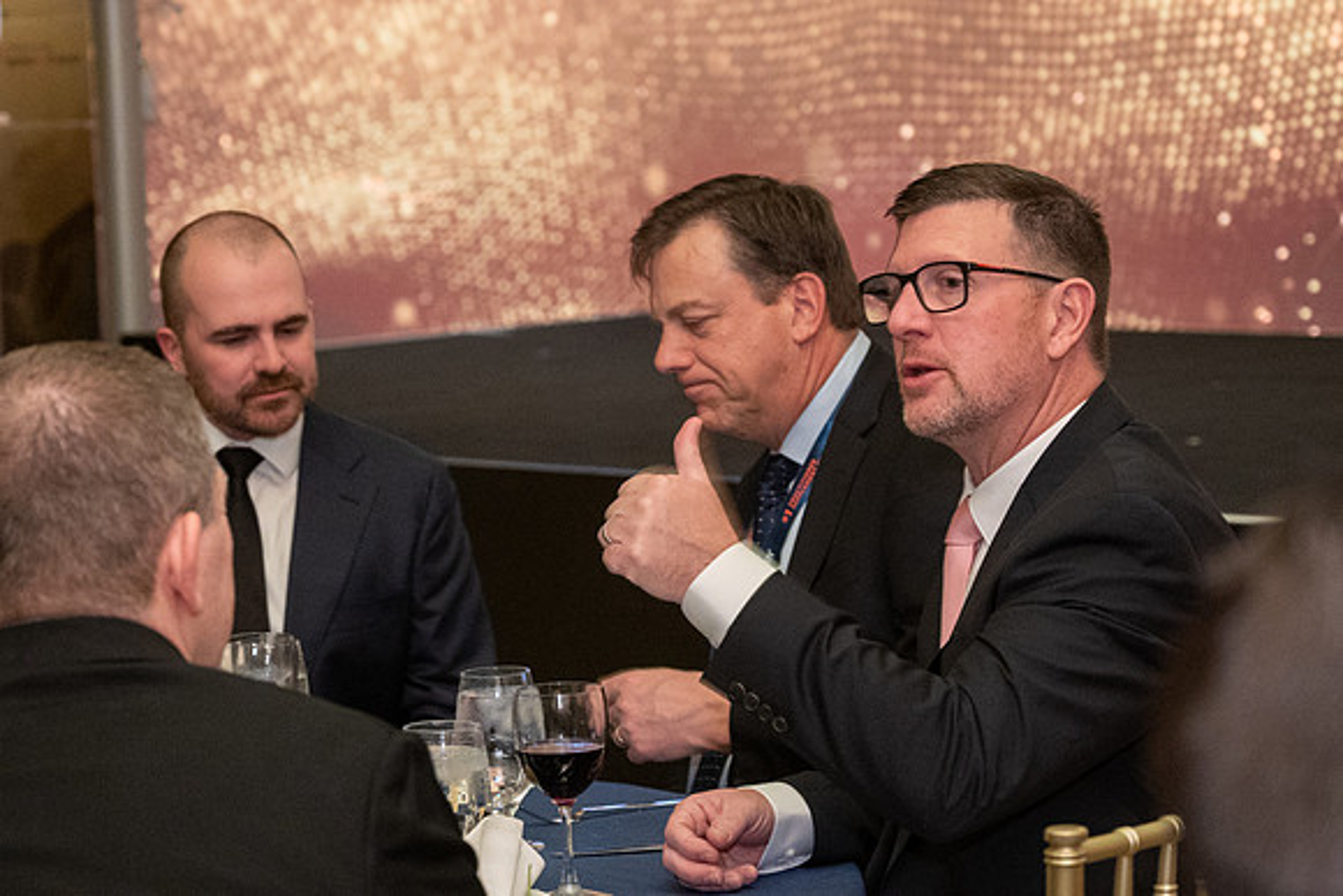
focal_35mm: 117
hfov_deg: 17.5
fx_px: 4368
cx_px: 594
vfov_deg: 11.7
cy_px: 397
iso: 3200
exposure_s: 1/100
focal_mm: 70
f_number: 4
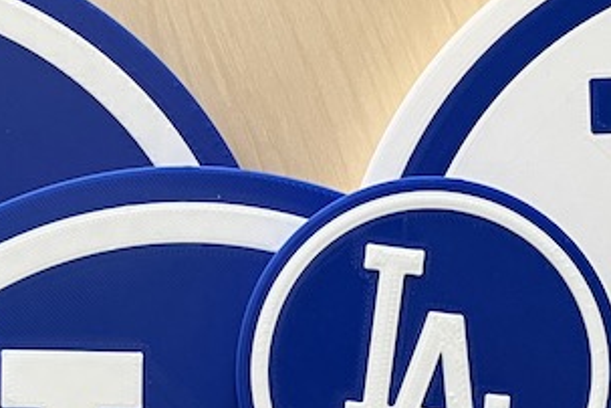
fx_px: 1527
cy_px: 665
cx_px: 248
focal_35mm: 90
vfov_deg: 14.0
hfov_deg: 22.6
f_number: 1.6
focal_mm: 5.1
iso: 125
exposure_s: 1/60
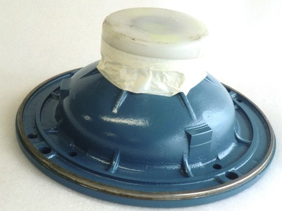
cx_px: 141
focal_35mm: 62
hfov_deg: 31.2
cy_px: 106
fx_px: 505
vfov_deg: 23.7
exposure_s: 1/60
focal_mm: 11.16
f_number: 4.3
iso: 160
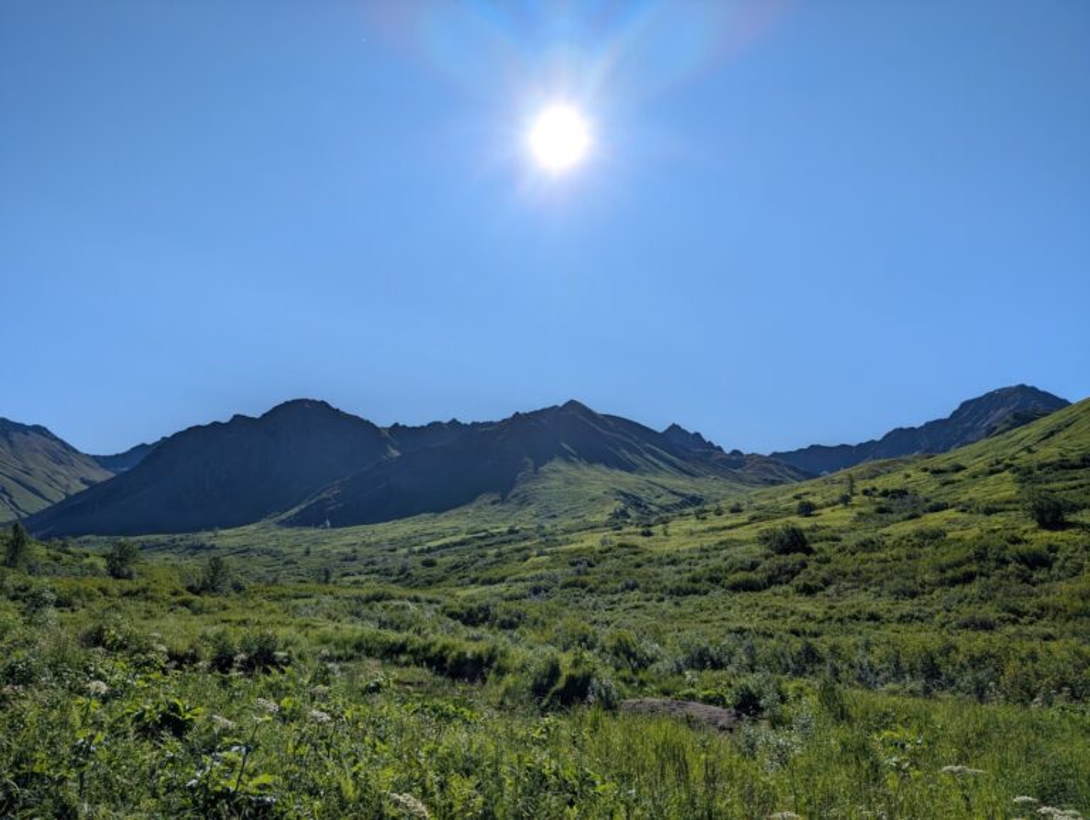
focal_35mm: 24
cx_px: 545
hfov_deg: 71.5
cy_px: 410
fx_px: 757
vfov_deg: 56.9
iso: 23
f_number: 1.68
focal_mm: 6.9
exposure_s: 1/3175
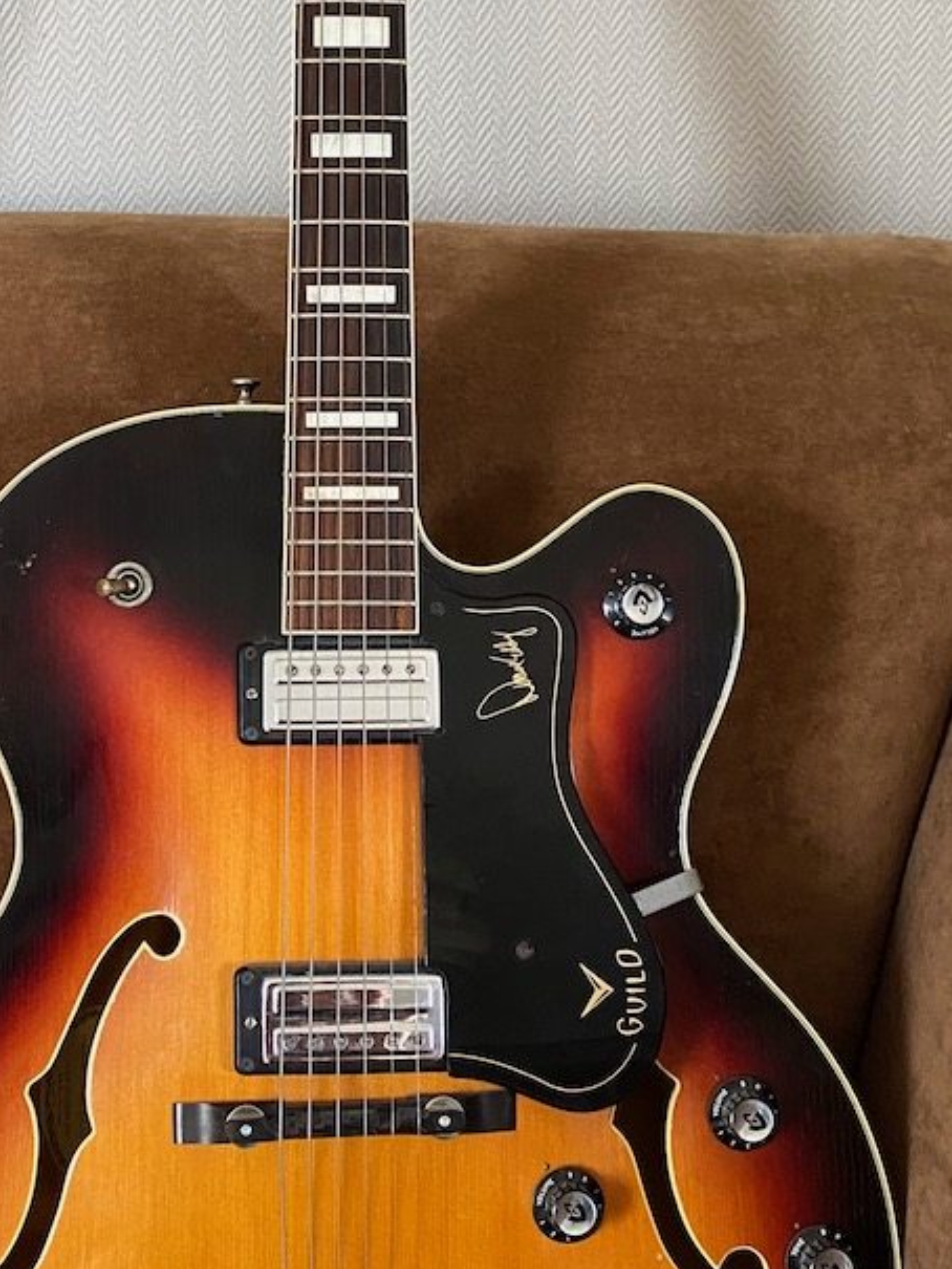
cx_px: 365
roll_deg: +1.4
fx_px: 2016
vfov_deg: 34.8
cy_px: 516
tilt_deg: -19.9
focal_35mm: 55
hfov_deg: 26.5
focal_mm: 4.25
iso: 500
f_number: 1.8
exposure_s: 1/53
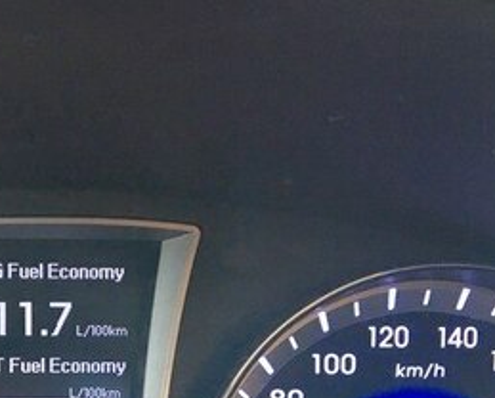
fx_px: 1056
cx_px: 21
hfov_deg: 25.3
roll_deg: -2.9
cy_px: 439
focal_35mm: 72
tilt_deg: -20.5
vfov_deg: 20.3
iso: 100
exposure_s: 1/33
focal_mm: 4.15
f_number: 2.2
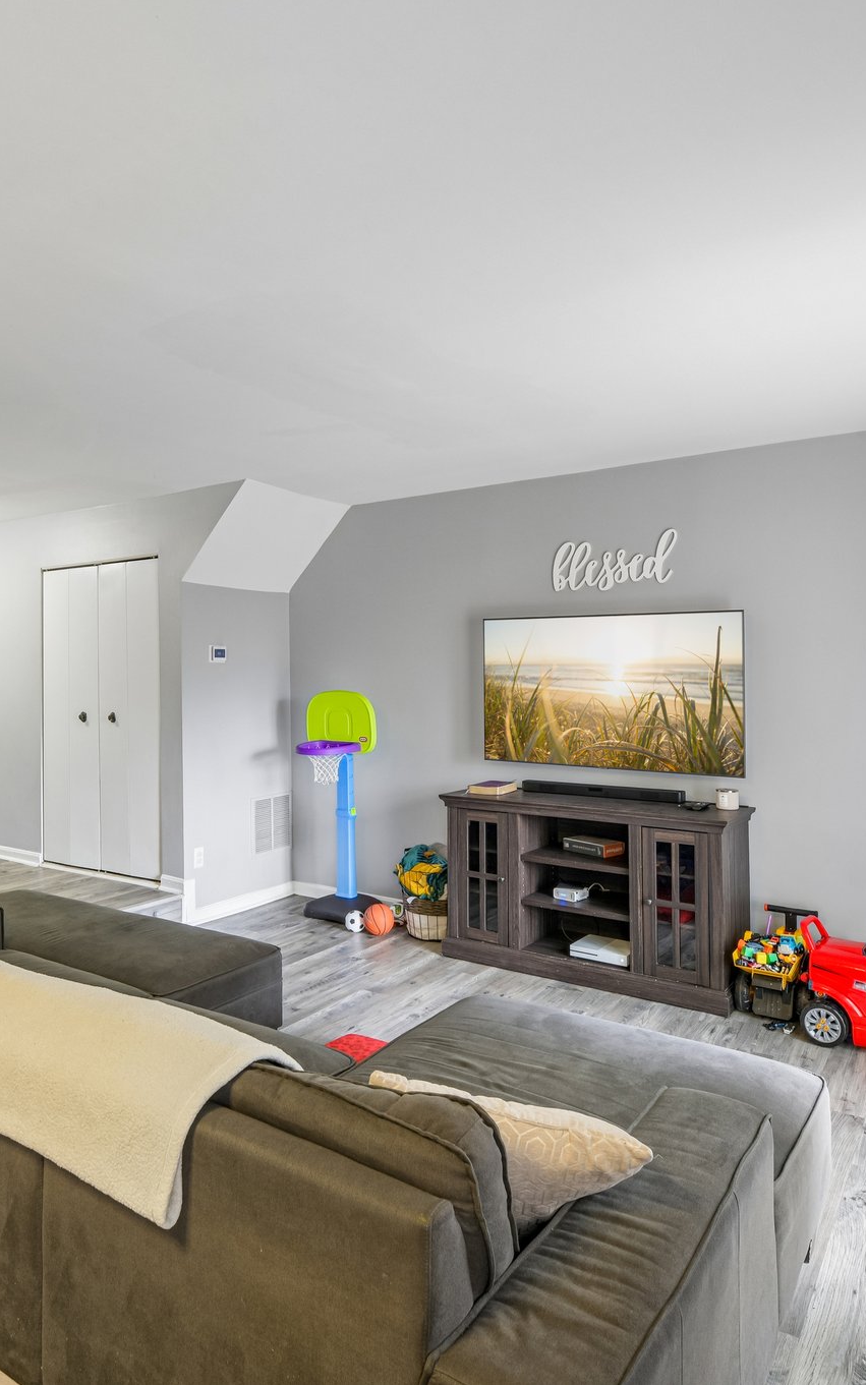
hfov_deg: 52.8
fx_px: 868
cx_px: 373
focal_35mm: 23
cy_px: 692
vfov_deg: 77.1
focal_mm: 15
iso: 400
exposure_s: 1/5
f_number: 8
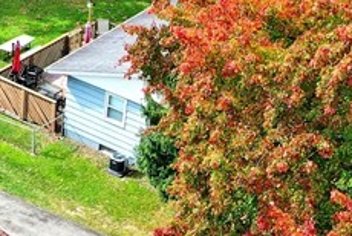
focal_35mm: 132
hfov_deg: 14.7
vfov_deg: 10.3
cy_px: 238
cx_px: -129
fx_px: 1292
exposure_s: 1/200
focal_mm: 10.26
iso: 100
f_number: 4.5
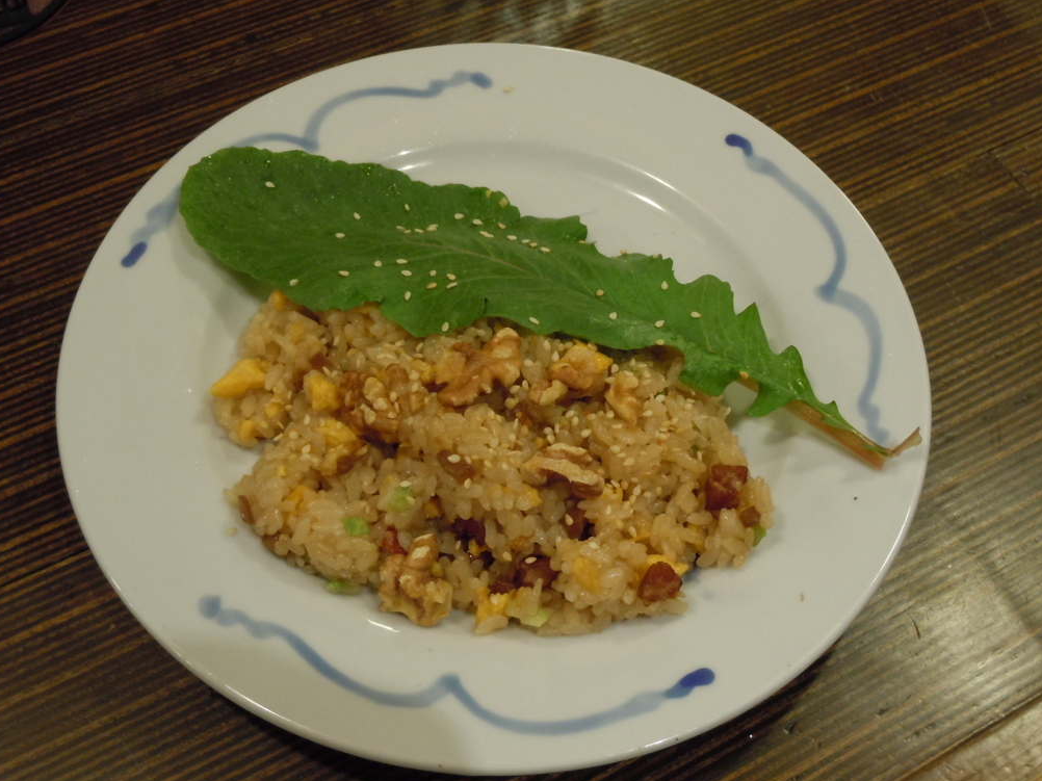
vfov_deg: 31.5
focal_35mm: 46
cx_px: 520
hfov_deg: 41.2
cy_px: 395
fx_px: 1384
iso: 400
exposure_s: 1/10
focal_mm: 8.1
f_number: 4.6
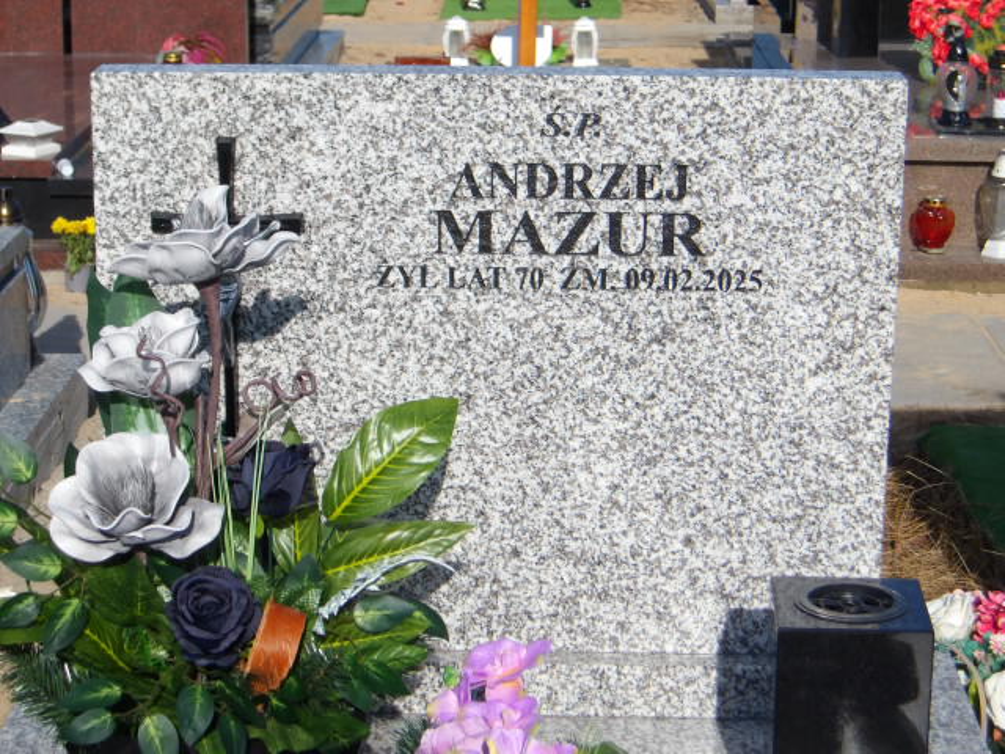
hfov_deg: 22.5
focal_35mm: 87
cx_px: 502
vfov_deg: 17.0
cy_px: 377
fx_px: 2526
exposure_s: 1/608
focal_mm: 15.6
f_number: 5.6
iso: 100
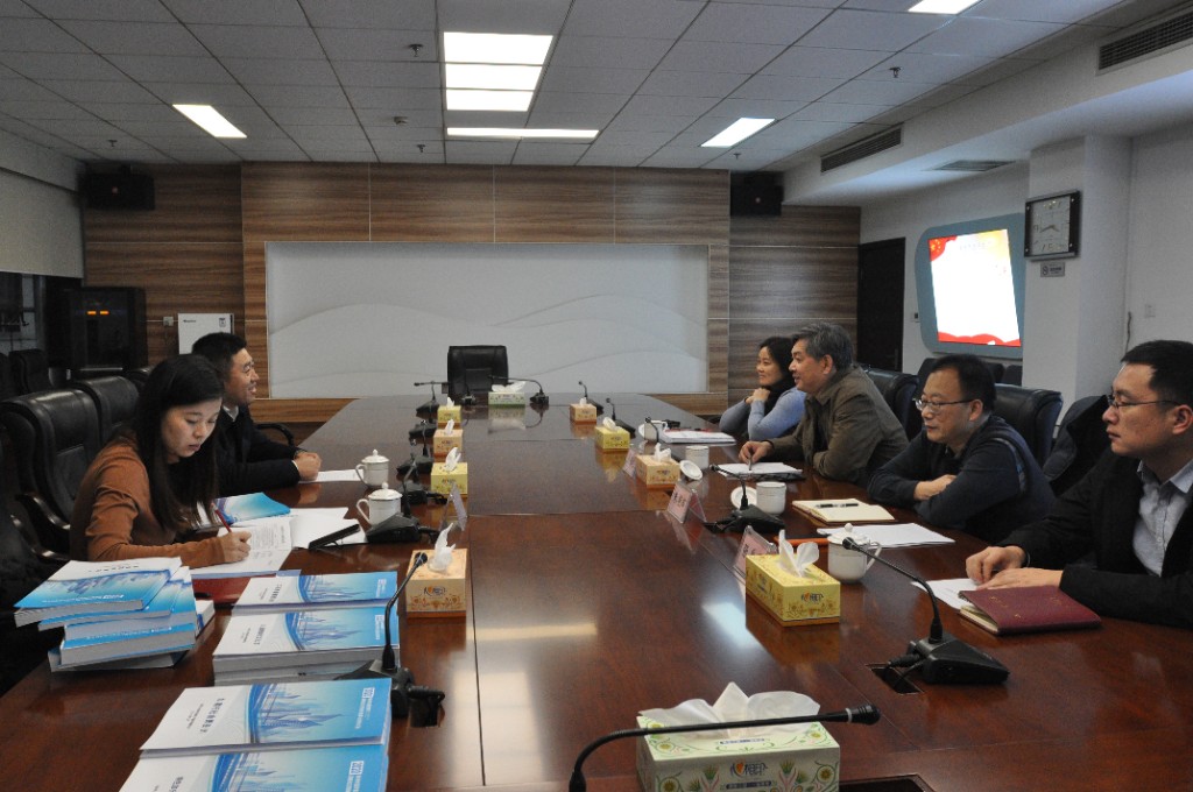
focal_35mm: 36
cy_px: 396
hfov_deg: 53.2
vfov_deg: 36.8
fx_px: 1191
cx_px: 596
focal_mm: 24
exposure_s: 1/250
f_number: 8
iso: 2000
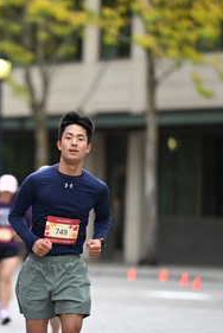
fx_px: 3624
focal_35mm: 391
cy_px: 171
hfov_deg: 3.5
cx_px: 12
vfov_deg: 5.3
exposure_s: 1/2000
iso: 640
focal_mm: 200
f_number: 2.8
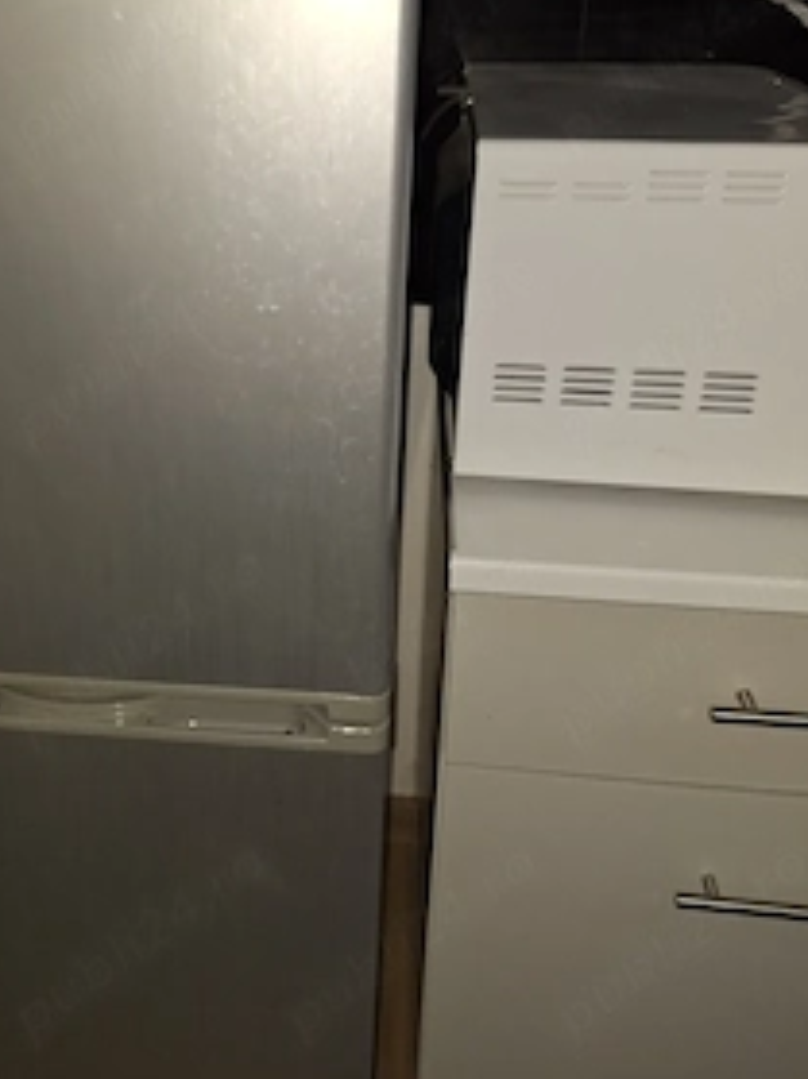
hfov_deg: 42.4
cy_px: 414
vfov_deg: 54.8
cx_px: 274
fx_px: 1028
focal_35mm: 33
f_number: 1.8
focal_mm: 5.54
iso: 80
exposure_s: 1/50
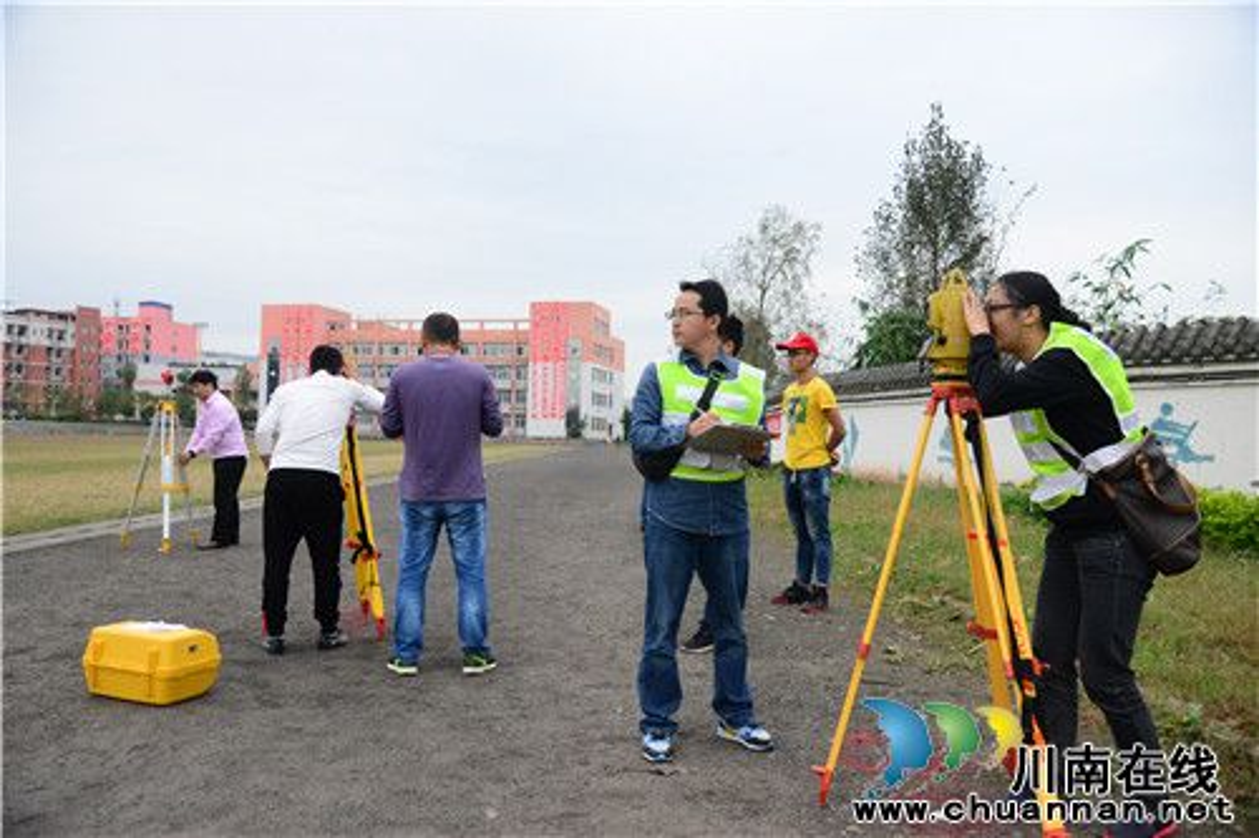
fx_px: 979
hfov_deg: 65.5
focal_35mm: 28
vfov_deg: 46.4
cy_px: 419
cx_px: 630
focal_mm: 28
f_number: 4
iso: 5000
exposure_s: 1/6400
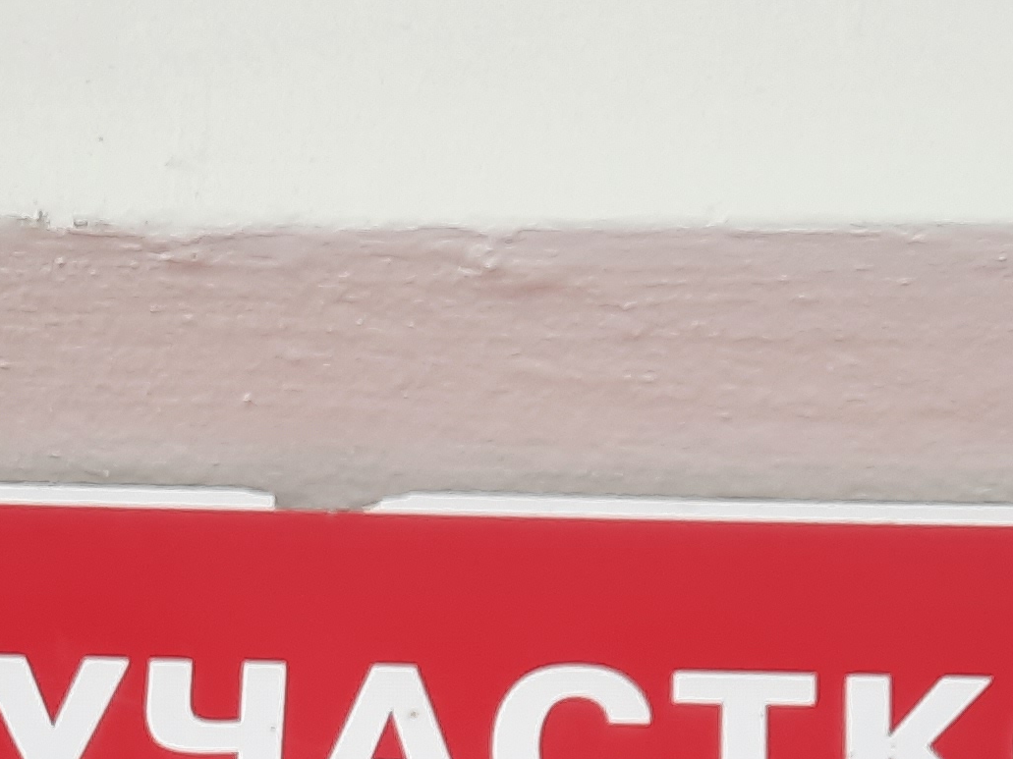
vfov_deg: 14.0
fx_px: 2838
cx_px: 449
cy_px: 1251
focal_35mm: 97
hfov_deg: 20.2
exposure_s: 1/60
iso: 40
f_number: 2
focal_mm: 4.6
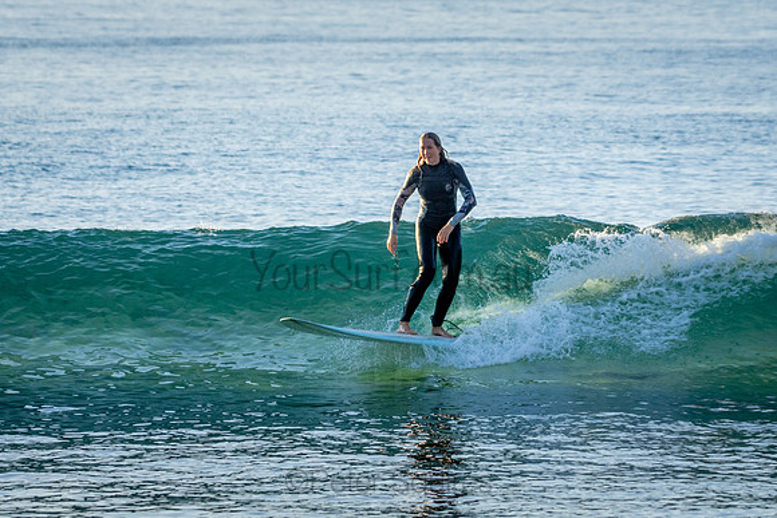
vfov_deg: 4.0
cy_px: 226
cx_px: 441
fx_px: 7395
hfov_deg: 6.0
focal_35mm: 343
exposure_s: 1/1250
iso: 450
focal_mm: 200
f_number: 5.6
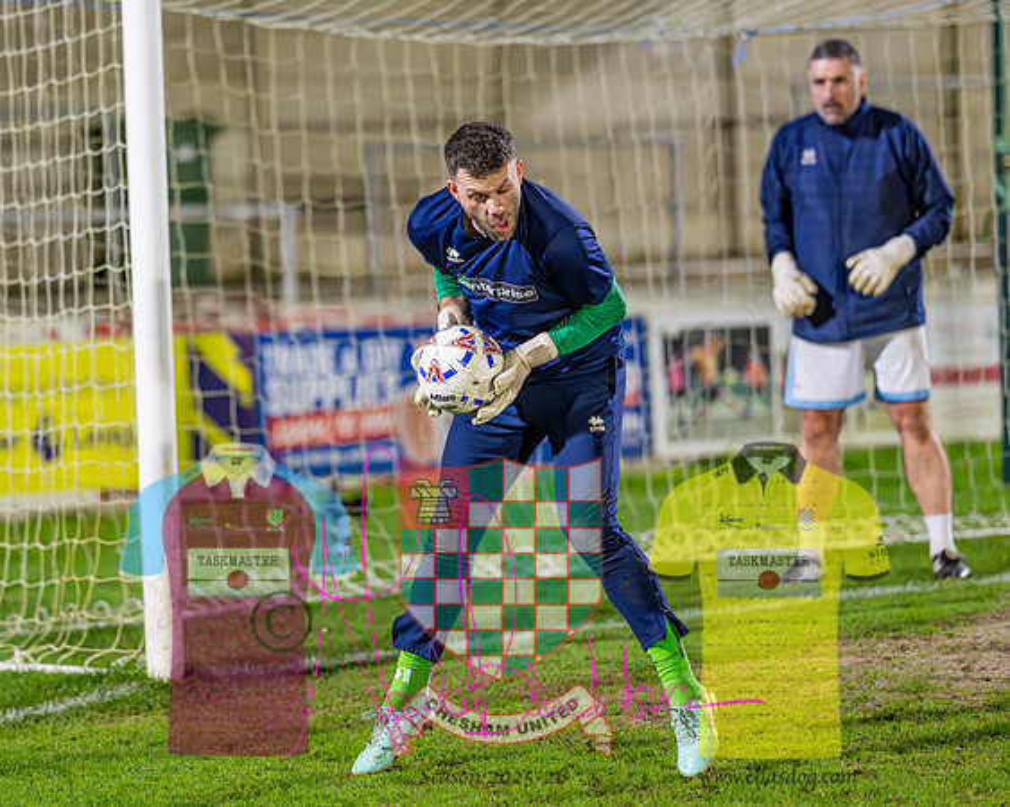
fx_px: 5241
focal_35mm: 175
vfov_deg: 8.8
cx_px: 311
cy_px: 373
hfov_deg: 11.0
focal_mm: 135
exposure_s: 1/1250
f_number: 1.8
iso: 5000
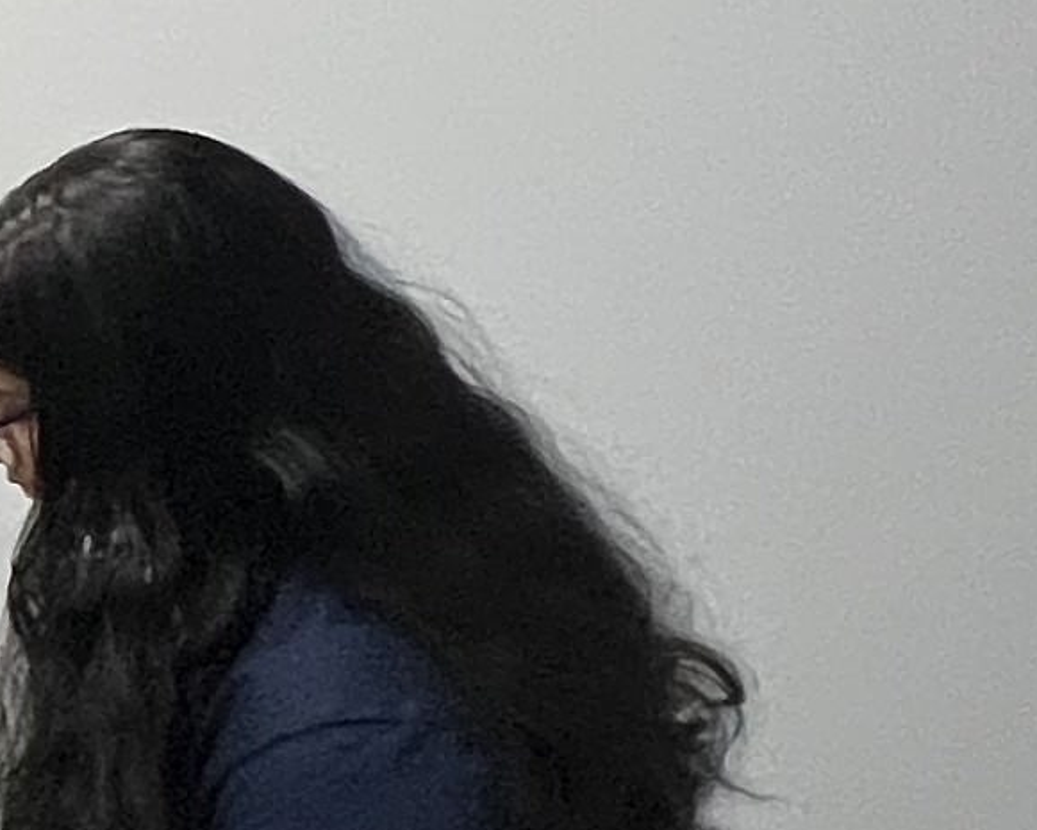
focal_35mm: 88
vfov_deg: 17.5
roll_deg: +1.7
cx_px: -1669
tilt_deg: -6.9
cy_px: 486
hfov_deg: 13.3
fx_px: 2701
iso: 320
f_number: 1.8
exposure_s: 1/60
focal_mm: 1.57
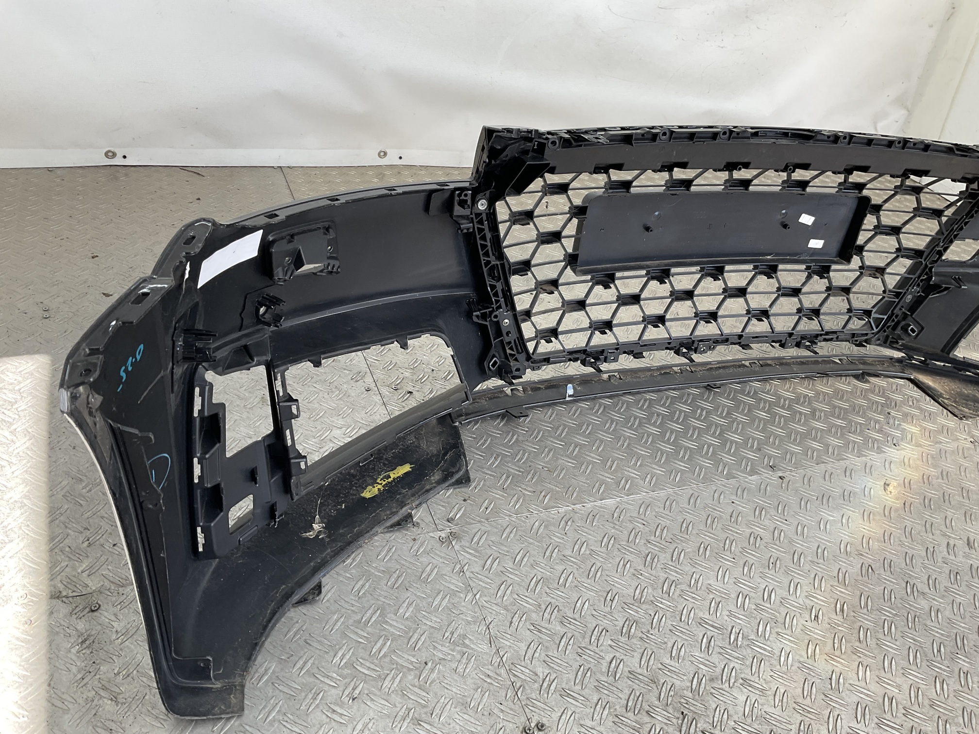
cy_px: 367
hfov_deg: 61.7
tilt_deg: -35.7
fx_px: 820
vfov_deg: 48.2
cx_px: 490
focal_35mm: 29
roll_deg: -14.6
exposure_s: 1/100
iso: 16
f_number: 1.8
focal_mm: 3
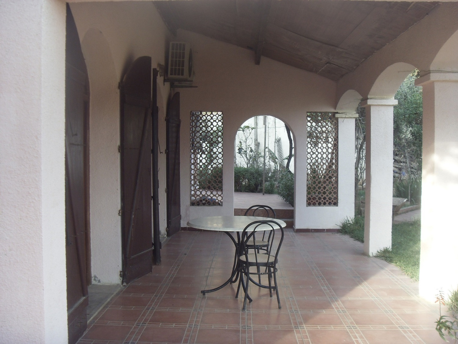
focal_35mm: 39
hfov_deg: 47.9
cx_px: 229
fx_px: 516
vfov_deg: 36.8
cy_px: 172
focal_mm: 6.6
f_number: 3.5
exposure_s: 1/60
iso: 100
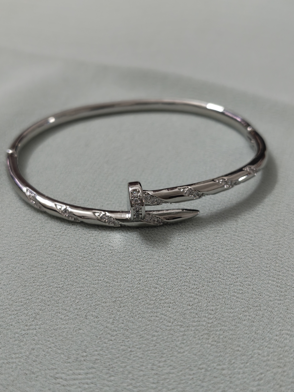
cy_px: 196
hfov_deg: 29.1
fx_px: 566
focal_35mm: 50
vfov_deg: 38.2
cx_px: 147
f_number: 2
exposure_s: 1/33.3
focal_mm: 5.56
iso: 937
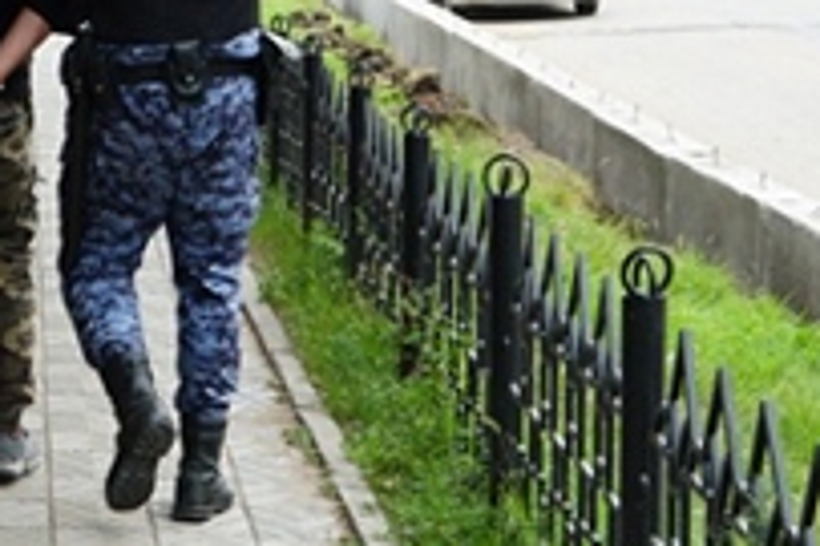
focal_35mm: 139
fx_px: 3160
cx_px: -214
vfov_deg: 9.8
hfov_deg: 14.2
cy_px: 121
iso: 100
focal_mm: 25
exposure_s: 1/80
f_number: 5
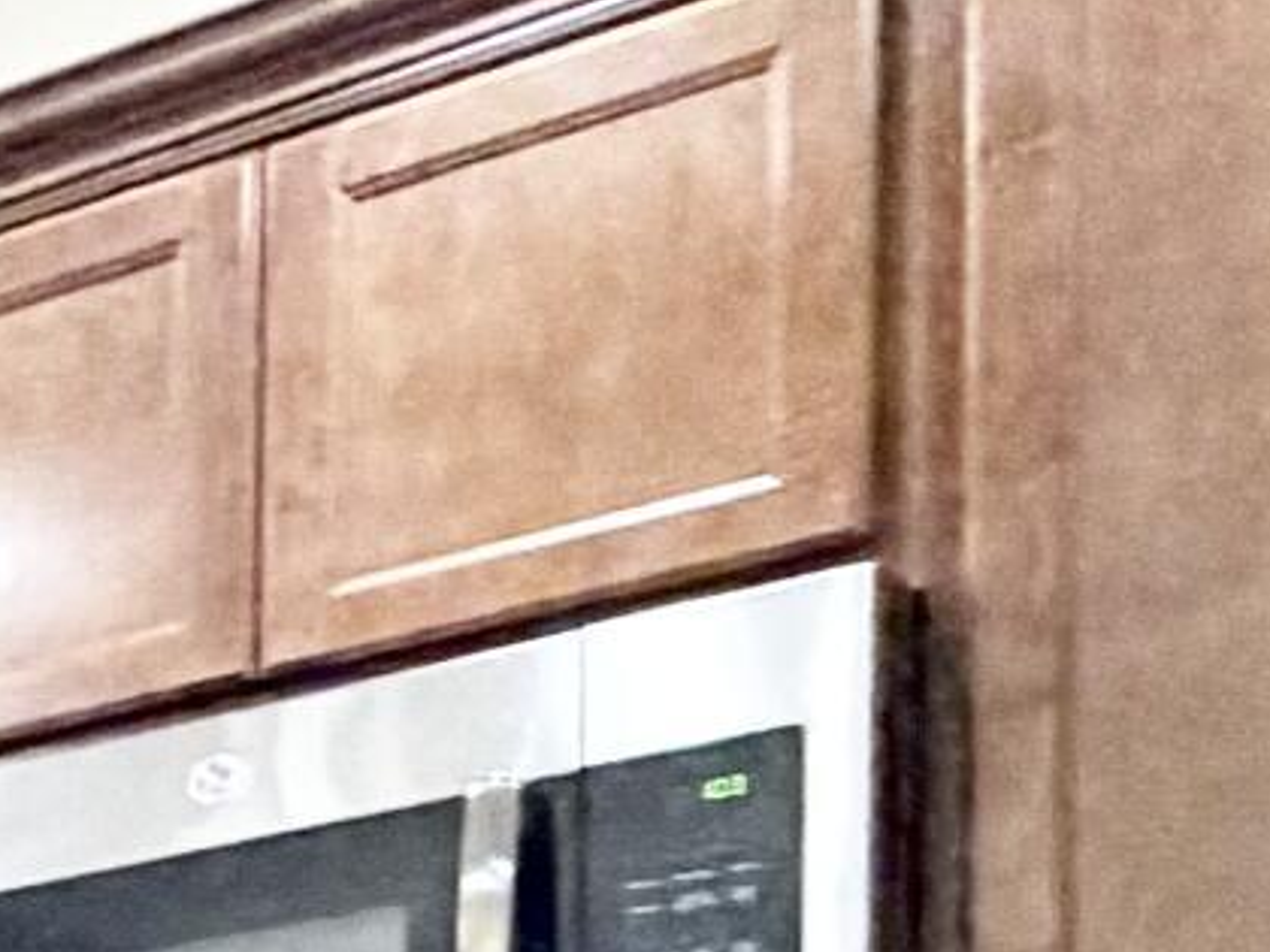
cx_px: -1911
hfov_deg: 13.4
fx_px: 3669
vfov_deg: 12.7
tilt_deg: -1.8
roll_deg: -0.2
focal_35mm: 100
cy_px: 1989
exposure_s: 1/60
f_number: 2.2
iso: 250
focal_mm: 2.22
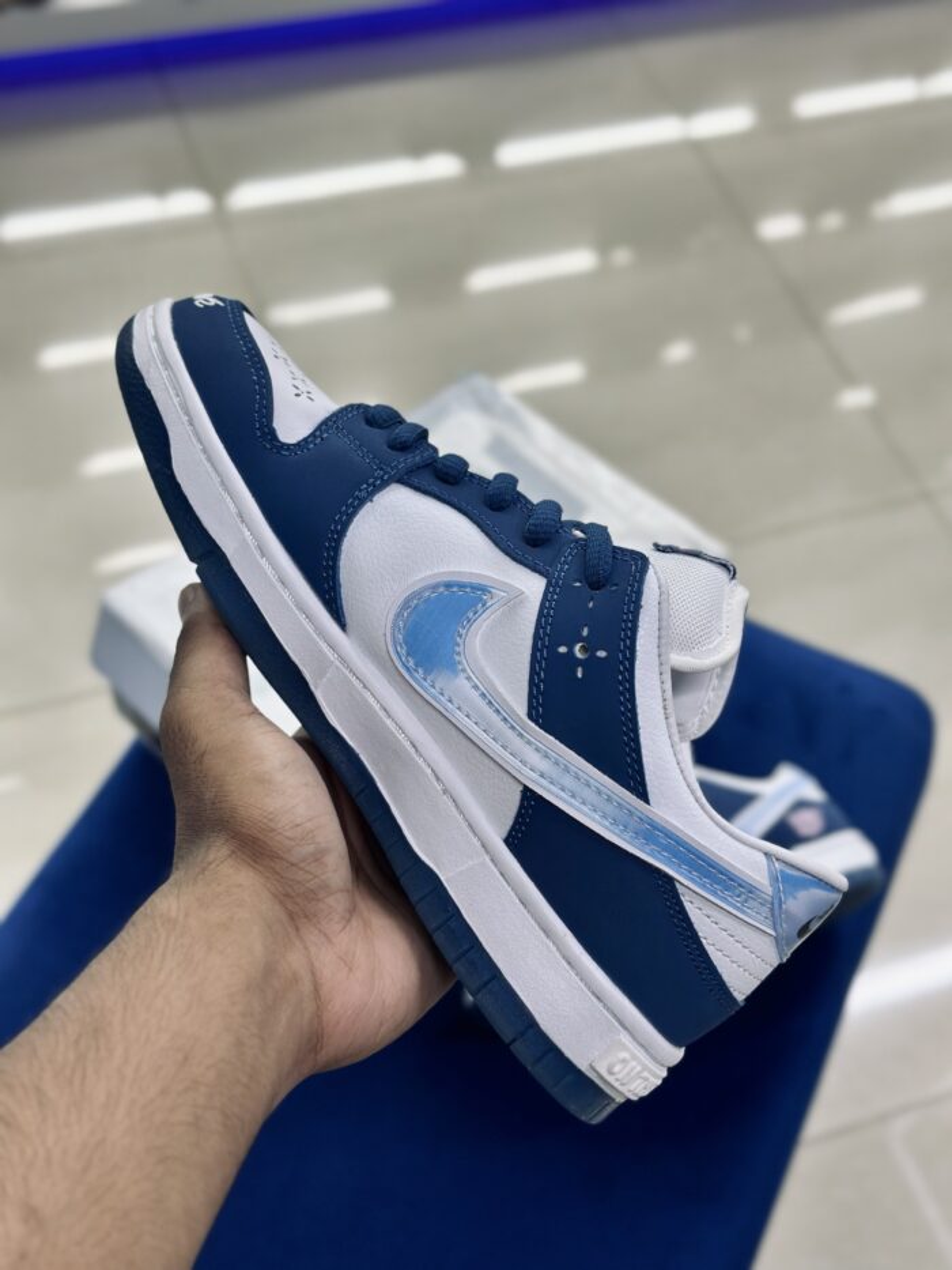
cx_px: 476
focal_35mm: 48
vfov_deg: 39.7
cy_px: 635
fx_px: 1760
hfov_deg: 30.3
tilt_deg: -52.0
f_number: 1.78
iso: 64
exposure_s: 1/136
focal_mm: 6.86
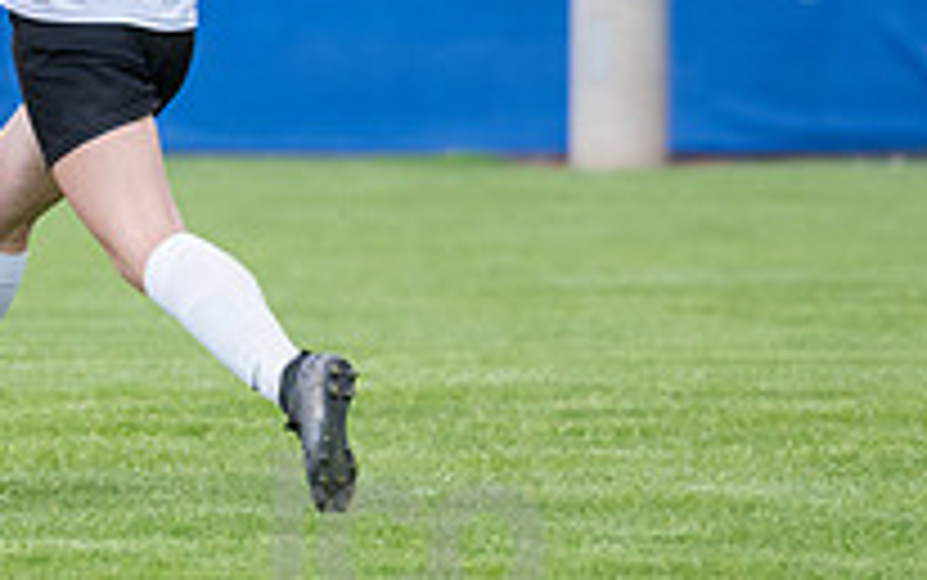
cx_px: -230
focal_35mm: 774
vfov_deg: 1.7
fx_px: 19565
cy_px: -20
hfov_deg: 2.7
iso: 1600
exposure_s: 1/2000
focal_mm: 270
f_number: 5.6
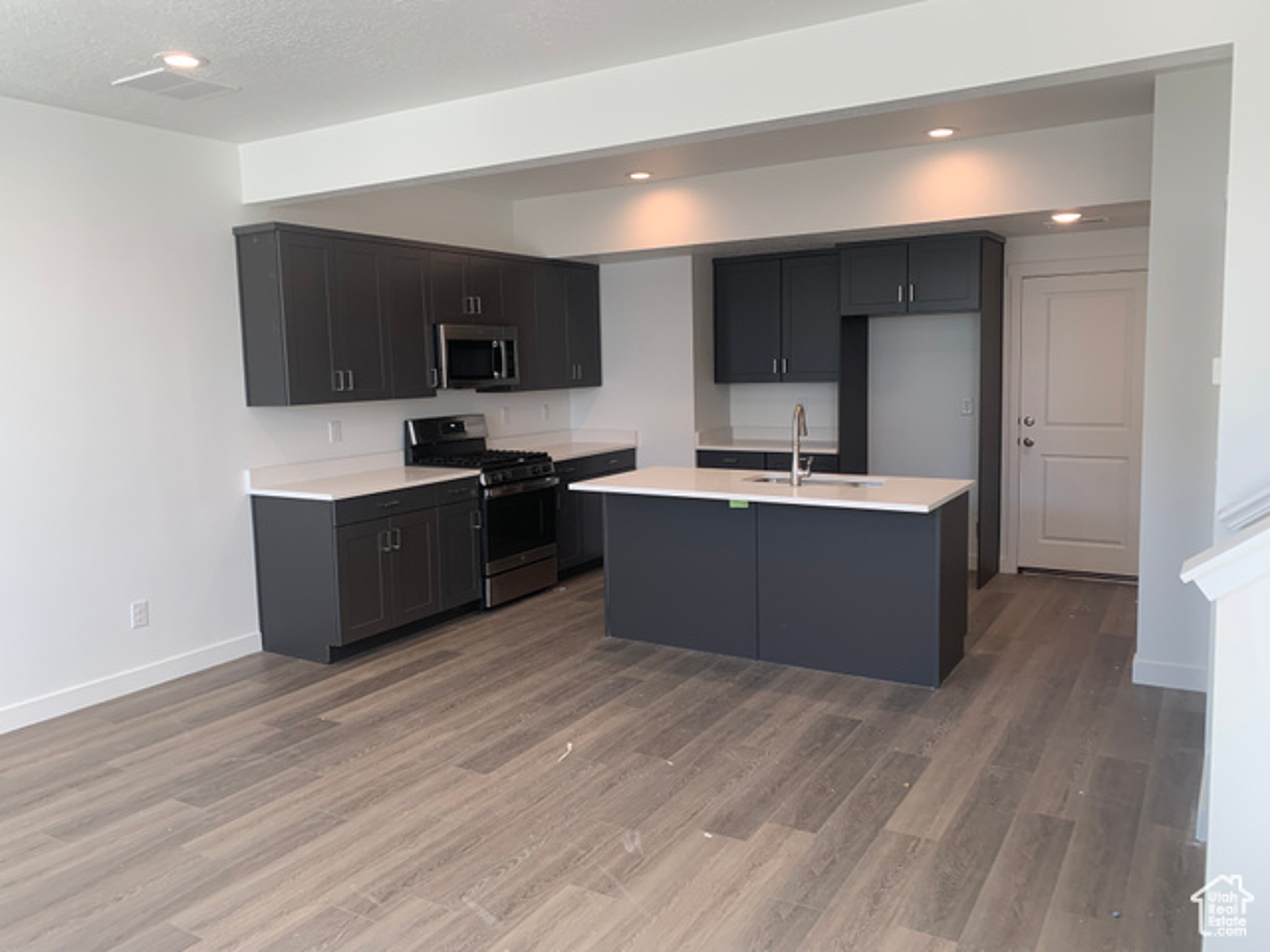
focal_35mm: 26
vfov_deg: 53.1
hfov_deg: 67.3
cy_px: 476
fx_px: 954
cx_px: 635
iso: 64
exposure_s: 1/120
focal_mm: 4.25
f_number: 1.8
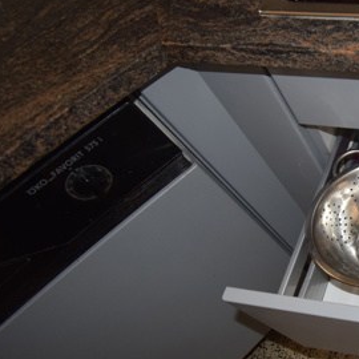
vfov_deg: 48.1
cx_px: 449
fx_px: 399
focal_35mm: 34
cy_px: 221
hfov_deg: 35.6
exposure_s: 1/60
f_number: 4.5
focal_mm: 10
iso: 800
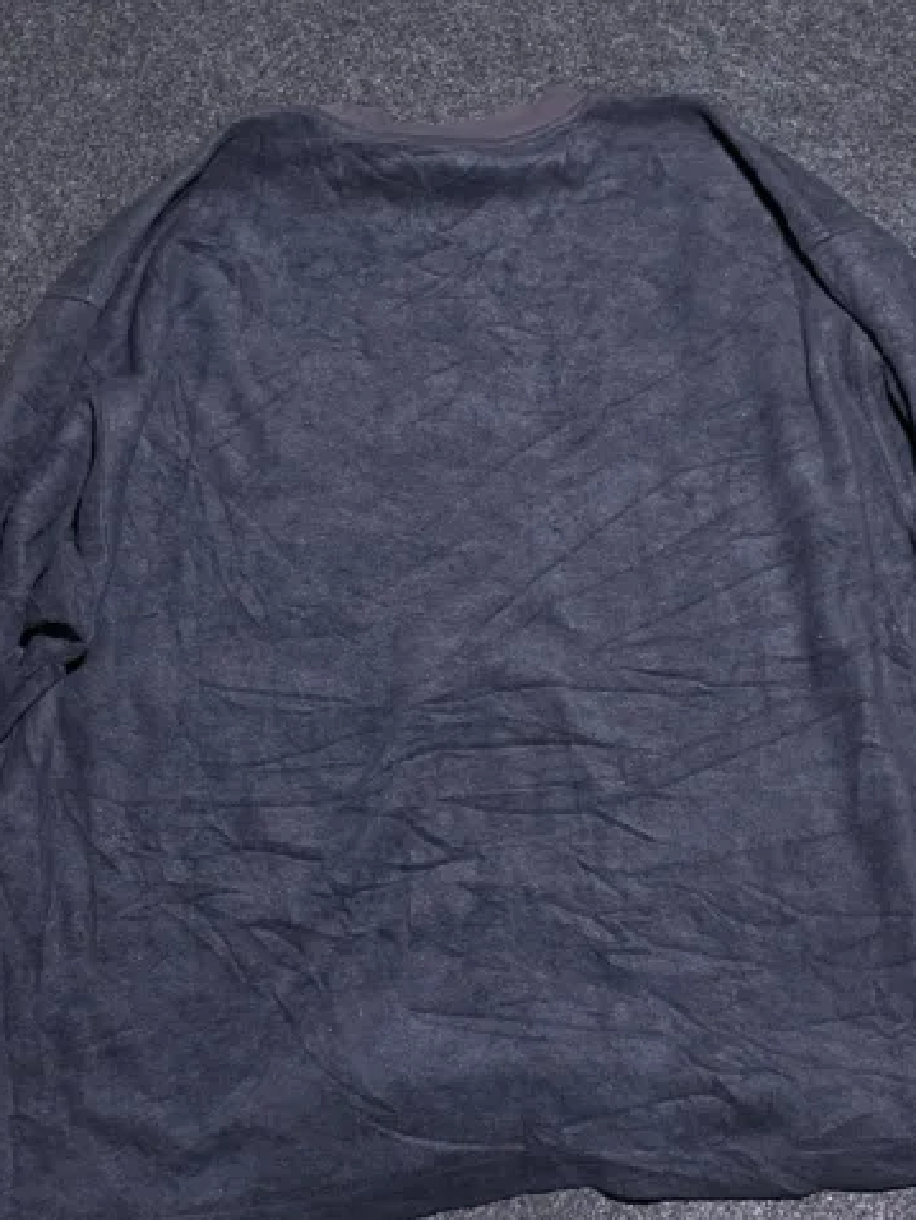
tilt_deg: -59.0
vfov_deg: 61.6
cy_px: 652
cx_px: 495
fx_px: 1022
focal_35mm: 29
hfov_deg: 48.2
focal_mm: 4.2
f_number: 1.6
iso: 125
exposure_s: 1/50
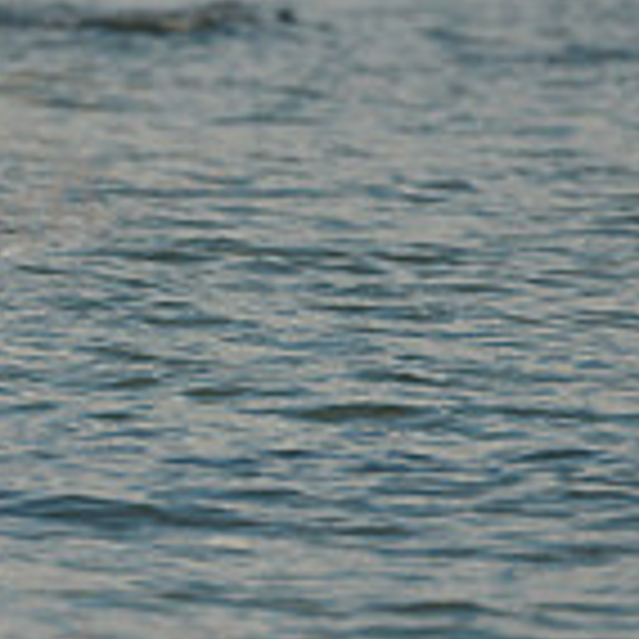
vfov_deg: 1.3
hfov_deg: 1.3
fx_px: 28967
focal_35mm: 1387
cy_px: 74
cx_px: -630
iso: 200
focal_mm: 400
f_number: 7.1
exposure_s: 1/1250
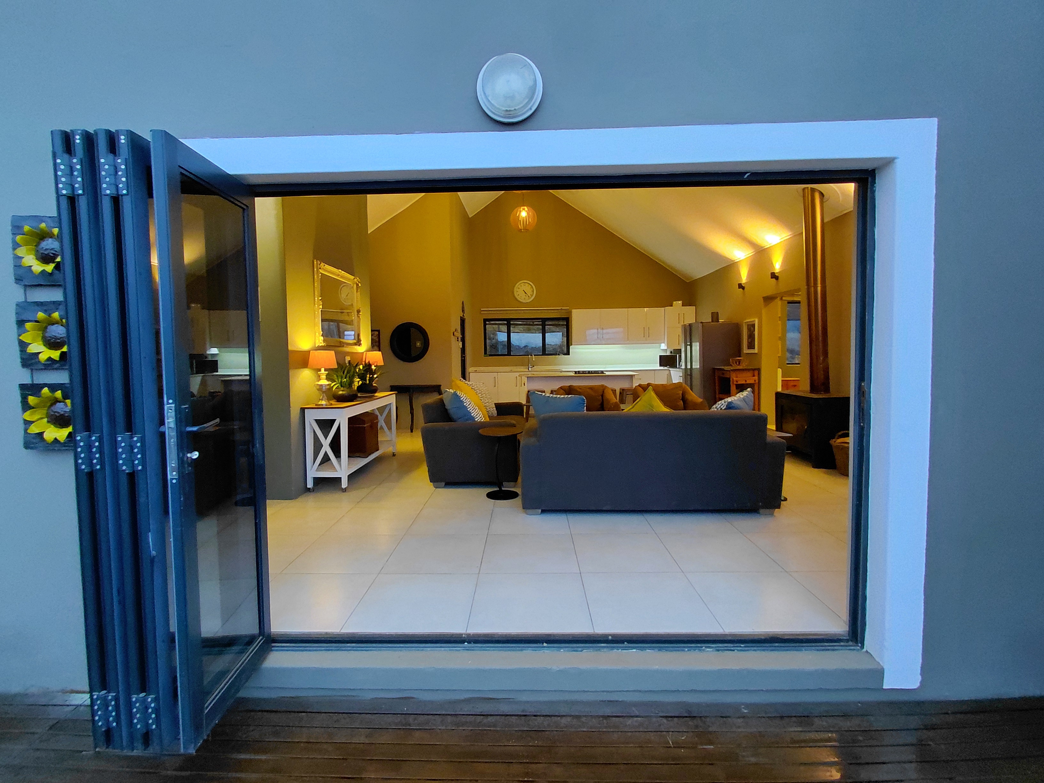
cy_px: 392
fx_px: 483
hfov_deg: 94.5
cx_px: 522
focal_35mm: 16
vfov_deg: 78.1
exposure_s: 1/33.3
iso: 250
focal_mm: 1.64
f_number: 2.2
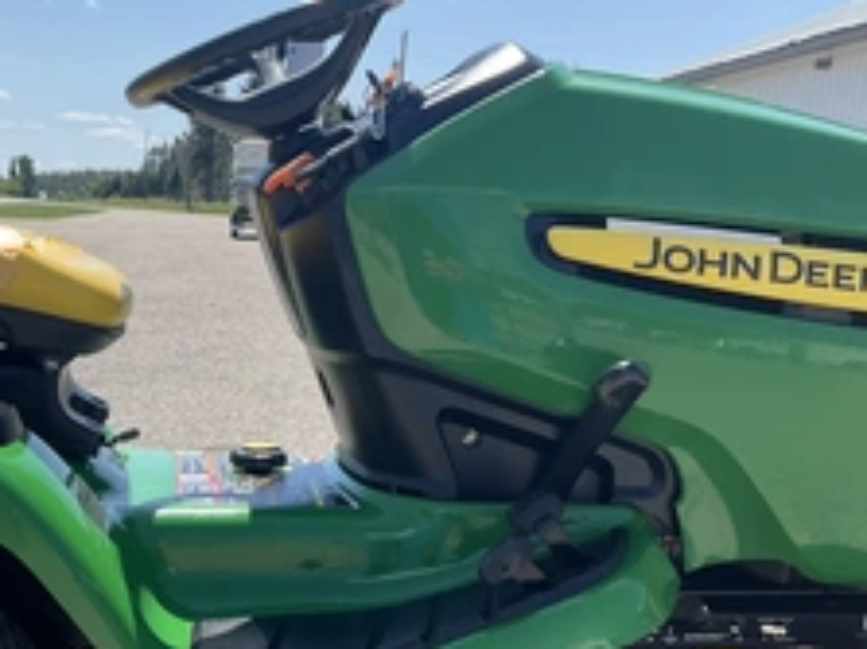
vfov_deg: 27.3
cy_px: 540
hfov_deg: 35.3
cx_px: 136
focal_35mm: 52
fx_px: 1302
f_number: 1.8
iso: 25
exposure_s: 1/1121
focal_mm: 3
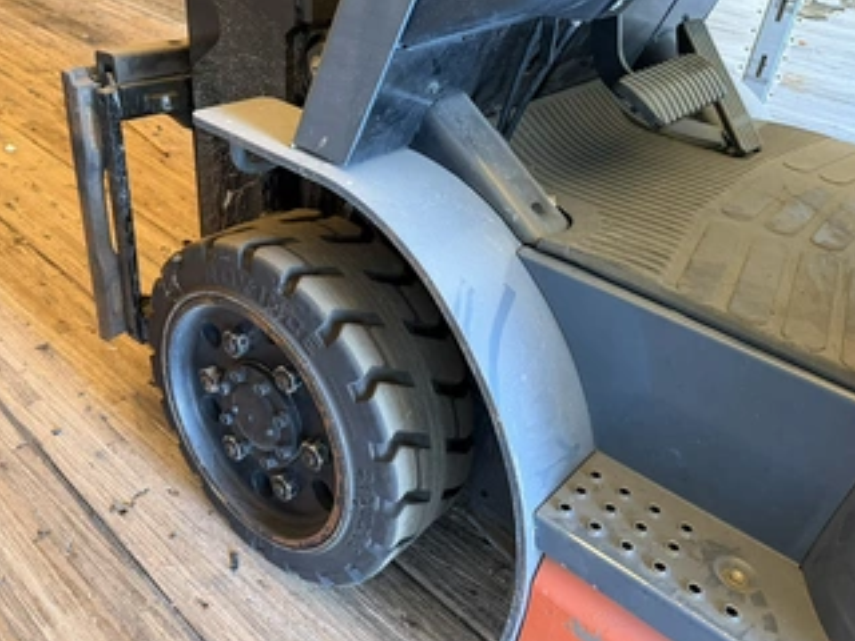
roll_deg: -6.3
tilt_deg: -29.6
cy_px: 248
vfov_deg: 46.5
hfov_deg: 59.6
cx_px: 355
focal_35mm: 30
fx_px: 741
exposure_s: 1/60
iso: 640
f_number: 1.78
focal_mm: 6.76
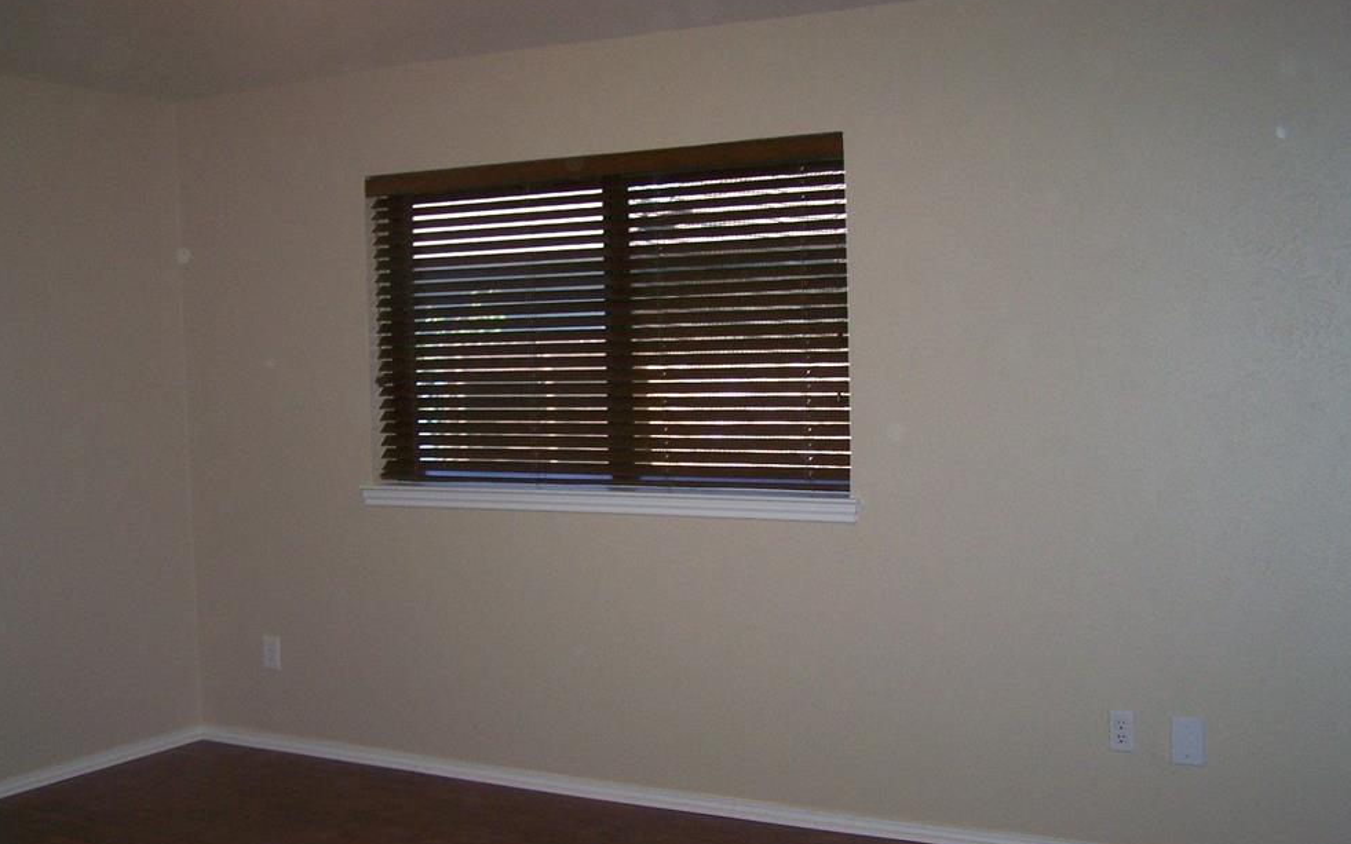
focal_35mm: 42
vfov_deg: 30.5
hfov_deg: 47.2
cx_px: 678
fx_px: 1546
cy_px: 468
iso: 160
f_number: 2.8
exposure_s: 1/60
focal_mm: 6.3
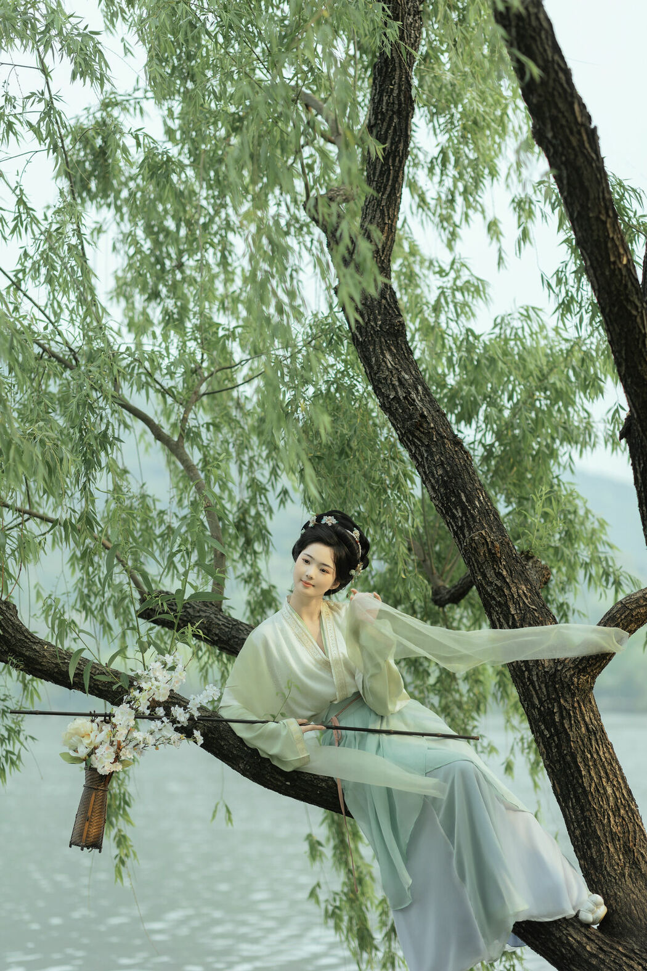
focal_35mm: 85
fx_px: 2291
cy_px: 486
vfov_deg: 23.9
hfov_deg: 16.1
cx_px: 324
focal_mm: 85
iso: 100
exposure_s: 1/1600
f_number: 2
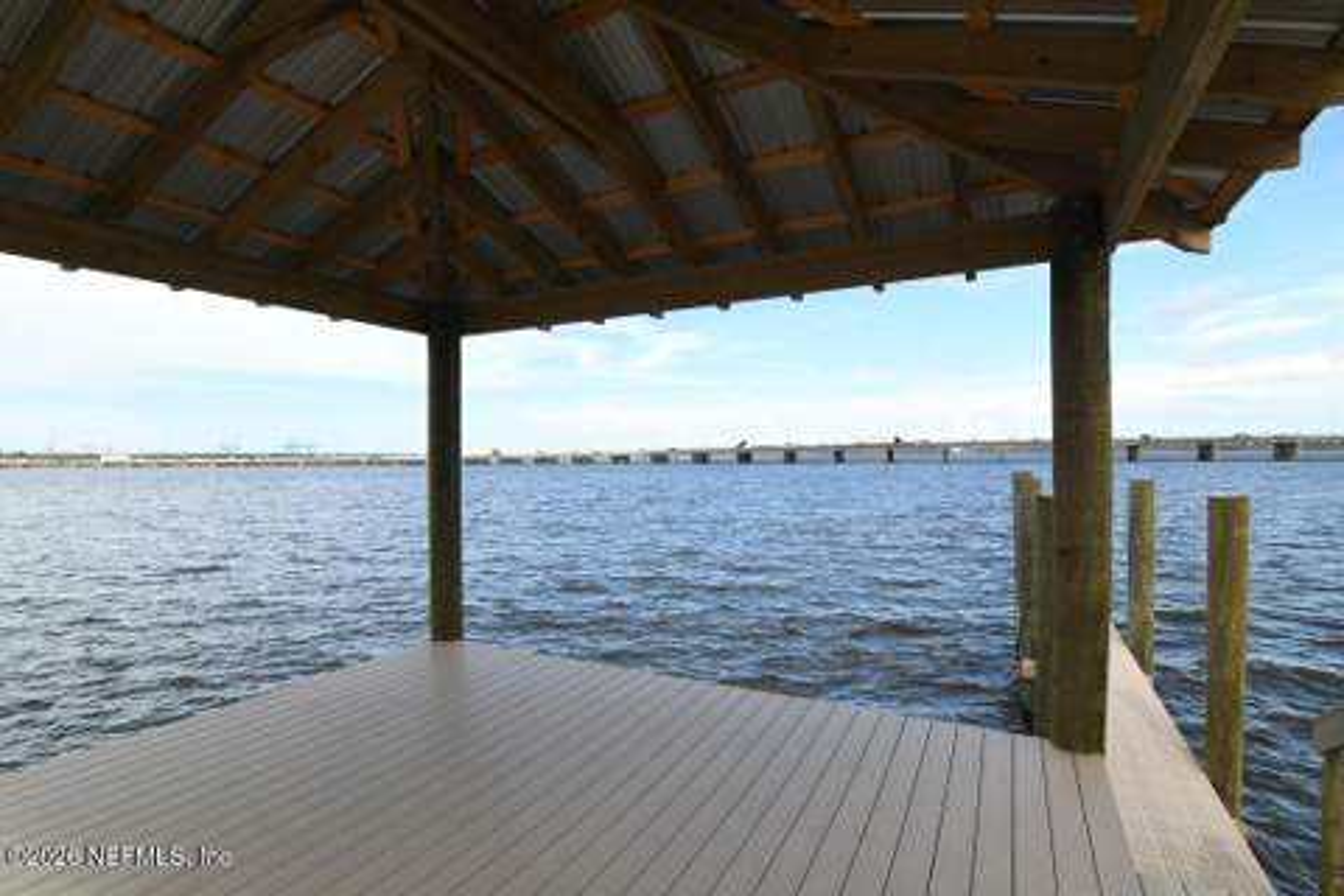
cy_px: 448
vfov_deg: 73.7
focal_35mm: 16
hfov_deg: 96.7
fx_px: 597
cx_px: 672
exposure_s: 1/160
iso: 125
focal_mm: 11
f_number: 8
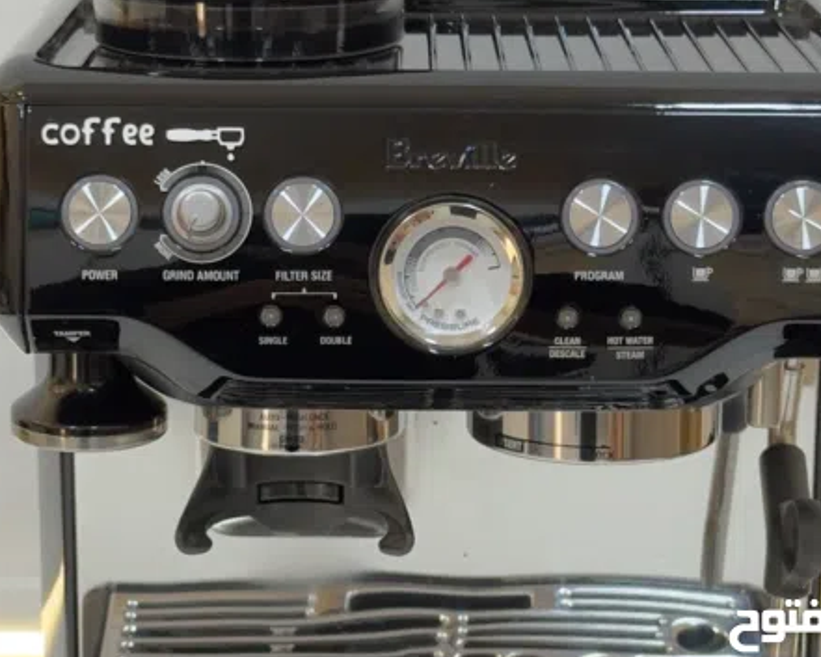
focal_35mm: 68
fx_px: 1653
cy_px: 324
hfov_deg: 27.9
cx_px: 449
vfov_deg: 22.5
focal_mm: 6.76
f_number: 1.78
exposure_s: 1/33
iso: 200
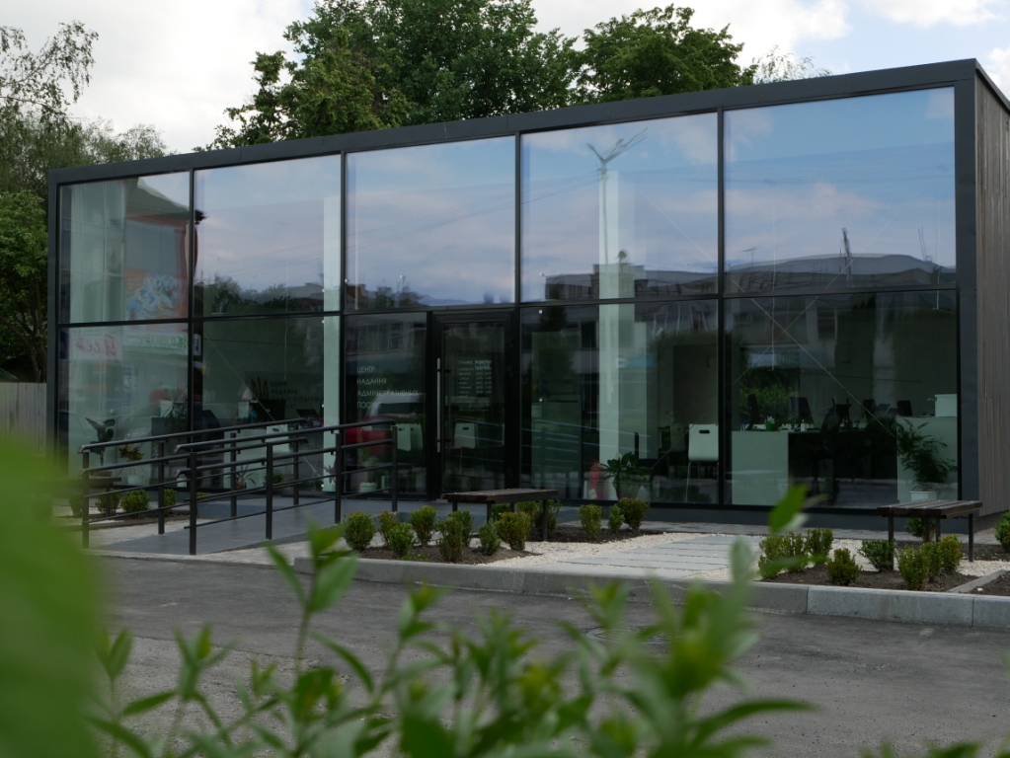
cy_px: 379
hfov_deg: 38.2
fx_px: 1459
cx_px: 505
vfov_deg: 29.1
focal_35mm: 50
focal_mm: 25
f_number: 4.5
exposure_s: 1/640
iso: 200
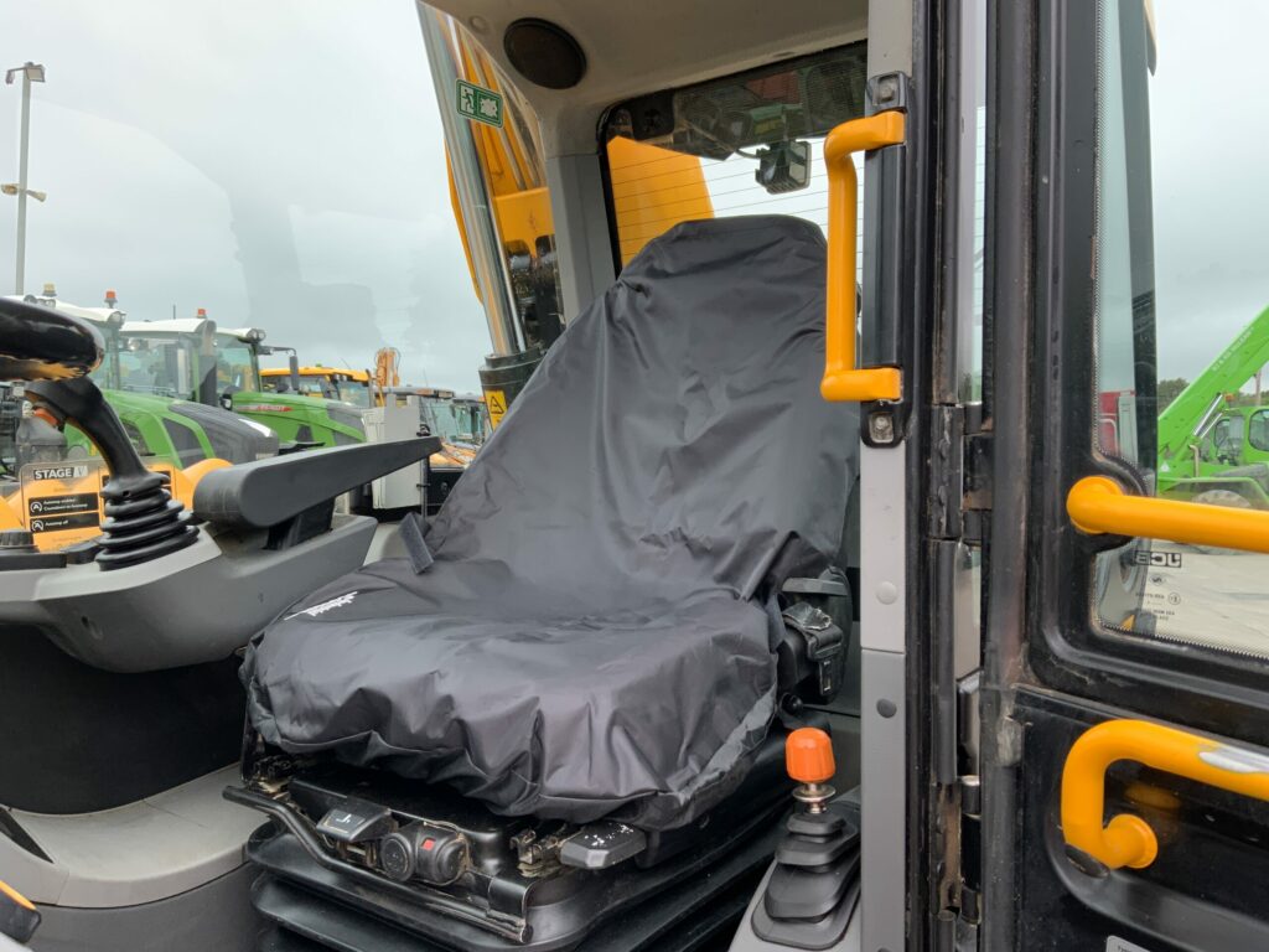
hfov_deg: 61.7
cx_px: 634
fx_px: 1063
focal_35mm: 29
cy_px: 476
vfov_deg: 48.2
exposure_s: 1/300
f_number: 1.8
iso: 16
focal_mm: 3
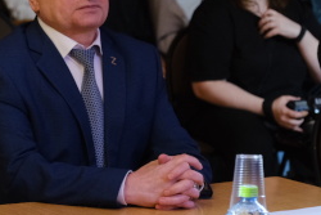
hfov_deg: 11.6
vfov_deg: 7.8
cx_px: 14
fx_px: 1561
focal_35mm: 175
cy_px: 36
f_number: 3.2
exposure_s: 1/160
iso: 2000
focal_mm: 48.5
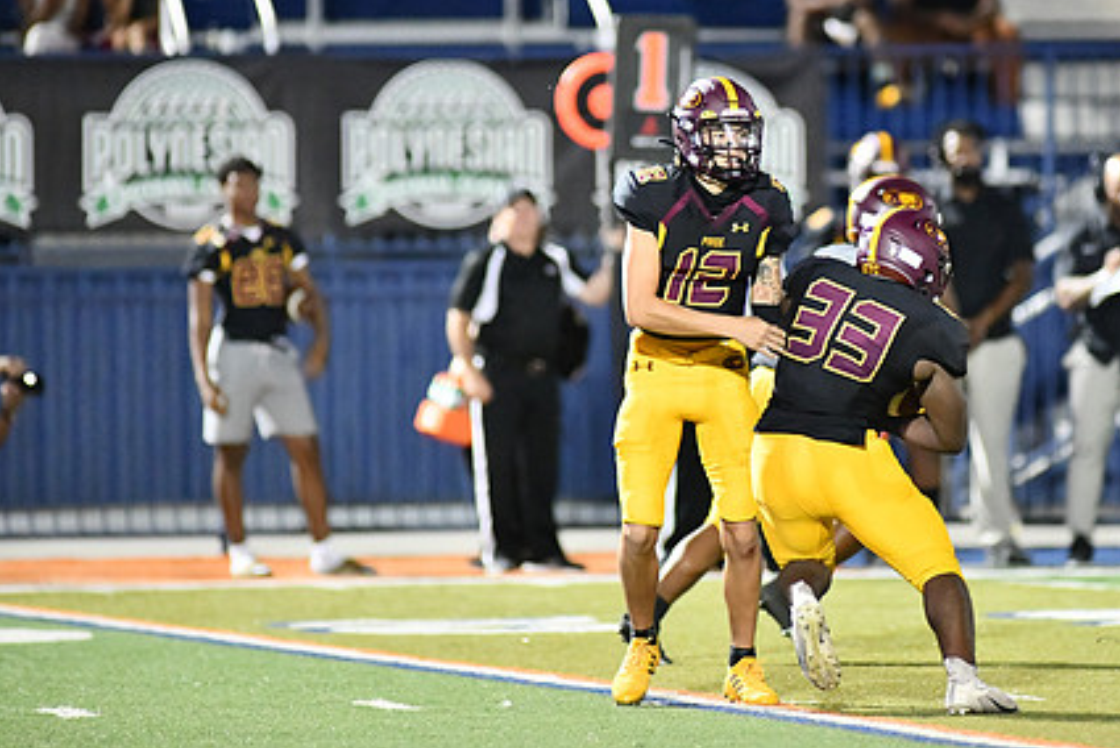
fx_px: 12733
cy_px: 249
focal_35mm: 409
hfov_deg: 5.0
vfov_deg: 3.4
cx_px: 741
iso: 11400
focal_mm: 300
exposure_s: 1/1000
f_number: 2.8
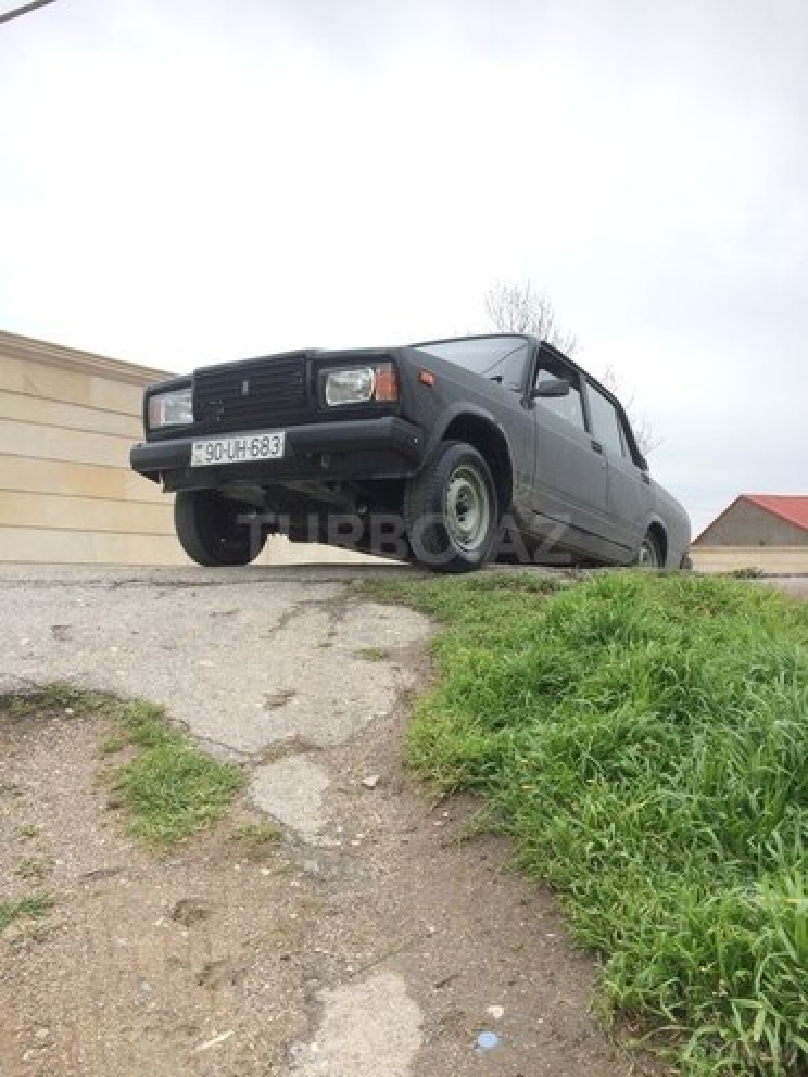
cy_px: 538
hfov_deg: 48.2
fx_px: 903
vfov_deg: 61.7
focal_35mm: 29
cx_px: 404
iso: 32
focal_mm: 4.15
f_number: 2.2
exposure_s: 1/318
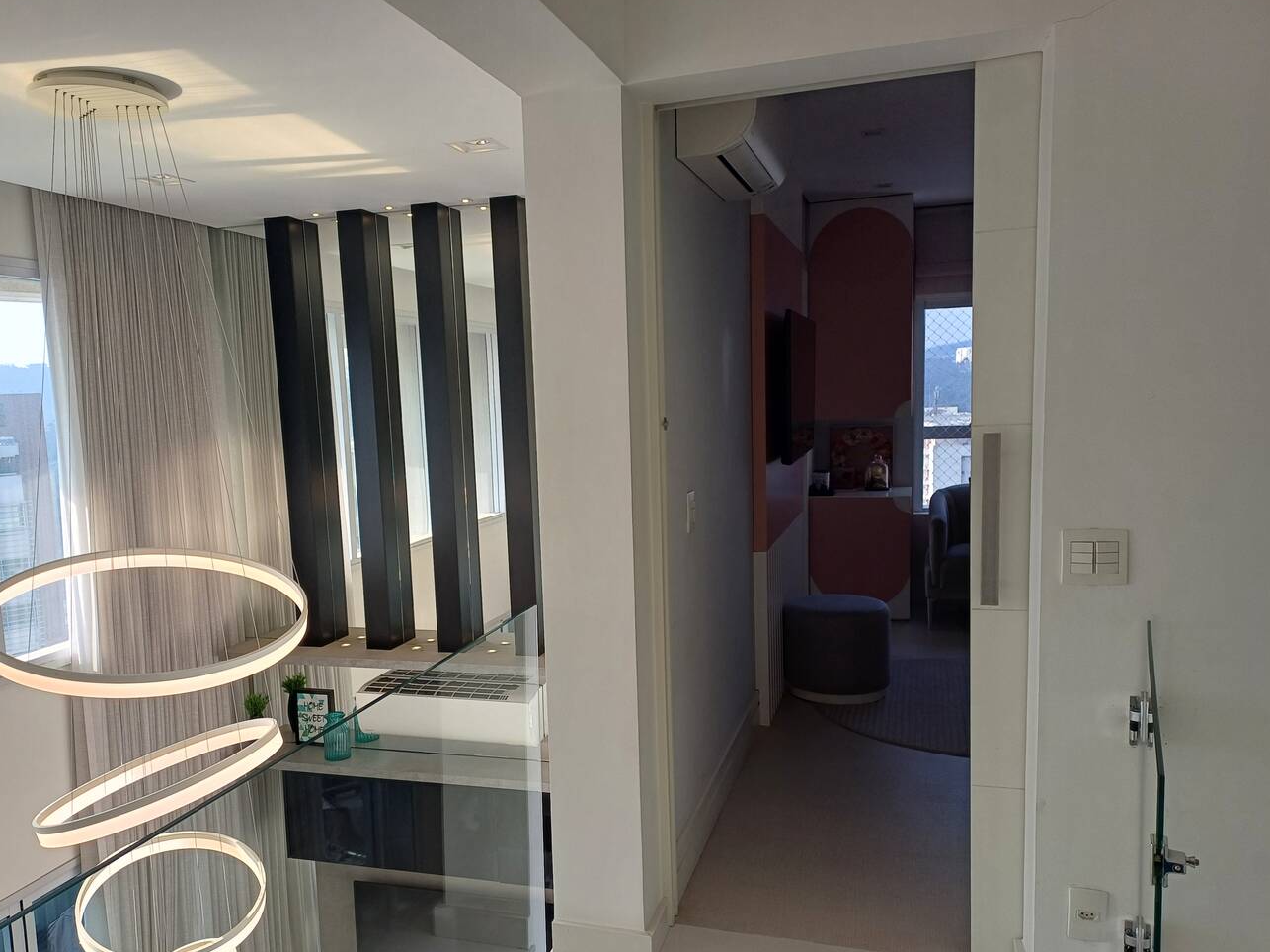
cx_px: 569
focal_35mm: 28
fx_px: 1027
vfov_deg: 49.7
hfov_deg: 63.3
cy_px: 522
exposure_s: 1/194
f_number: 1.8
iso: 50
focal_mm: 4.65
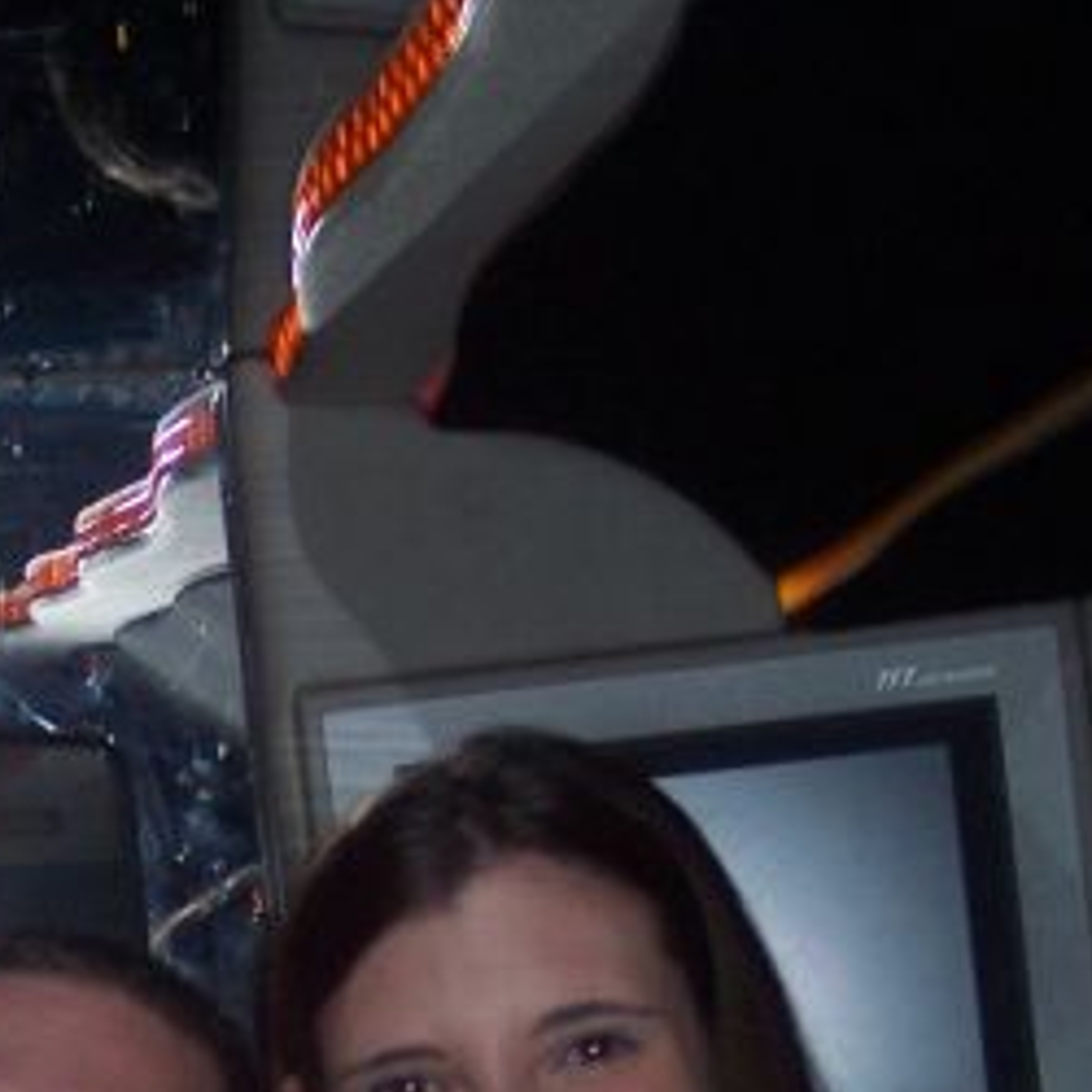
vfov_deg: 11.7
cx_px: -131
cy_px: 1267
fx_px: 5246
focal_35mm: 147
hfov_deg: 11.7
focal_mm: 10.7
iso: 140
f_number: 3.4
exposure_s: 1/60
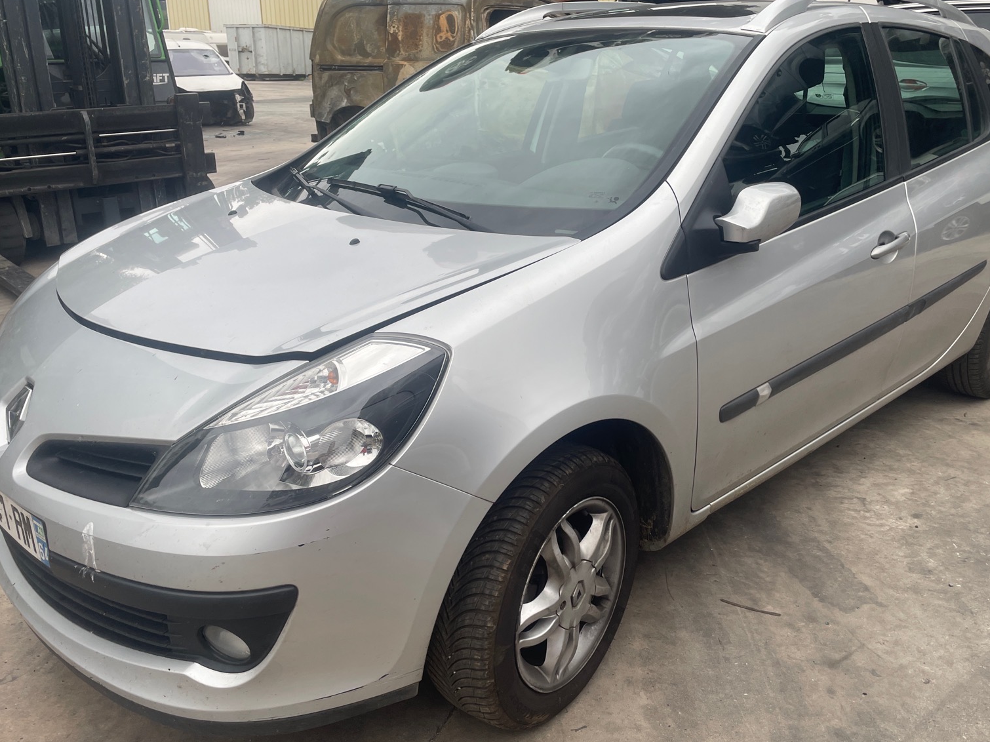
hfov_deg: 58.3
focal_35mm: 31
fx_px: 886
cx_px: 537
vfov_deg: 45.4
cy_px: 370
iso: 32
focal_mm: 4.2
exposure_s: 1/363
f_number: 1.6
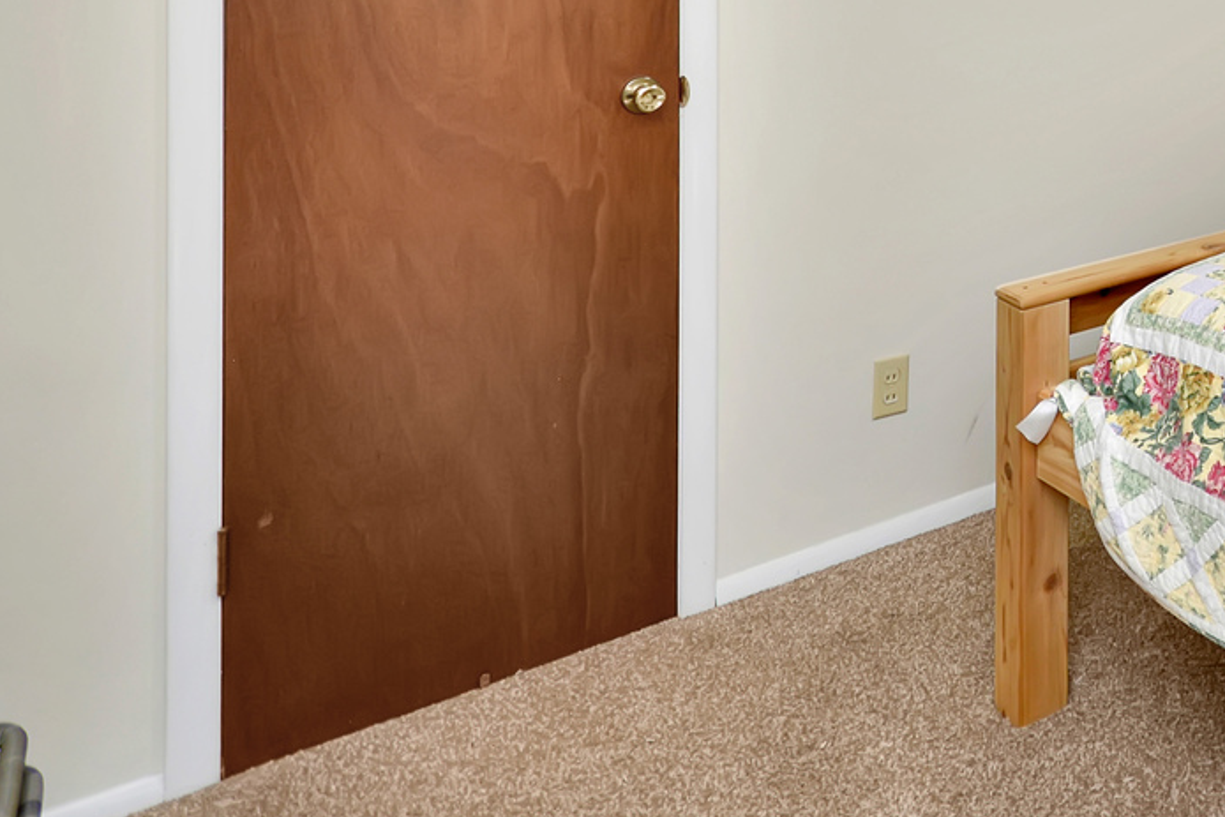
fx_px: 1191
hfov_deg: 42.1
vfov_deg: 33.3
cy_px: -71
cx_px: 1368
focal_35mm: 35
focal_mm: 10
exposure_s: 1/60
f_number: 4
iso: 220
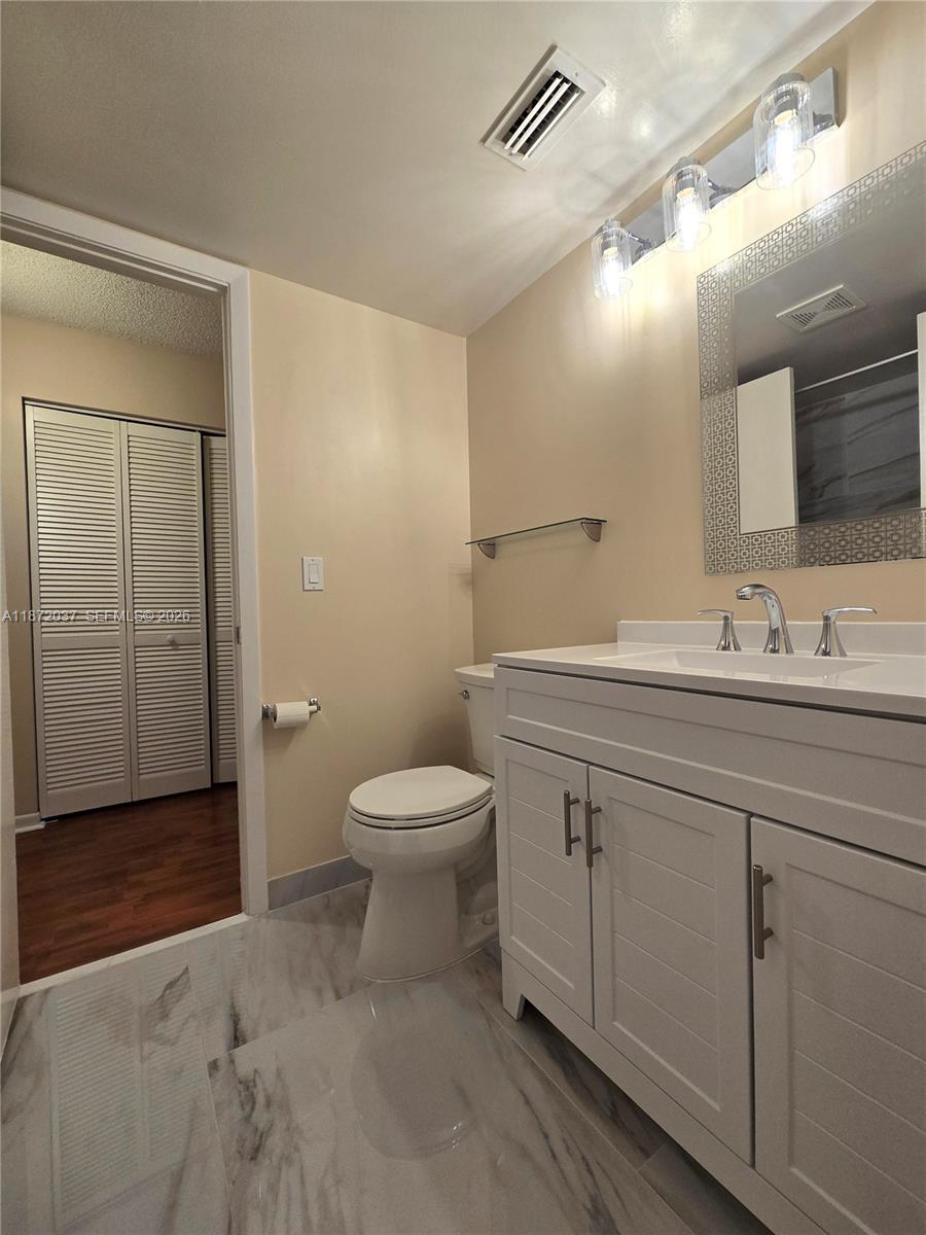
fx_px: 464
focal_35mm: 13
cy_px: 618
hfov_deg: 89.9
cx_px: 463
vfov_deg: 106.2
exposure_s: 1/120
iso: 80
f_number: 2.2
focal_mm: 2.2
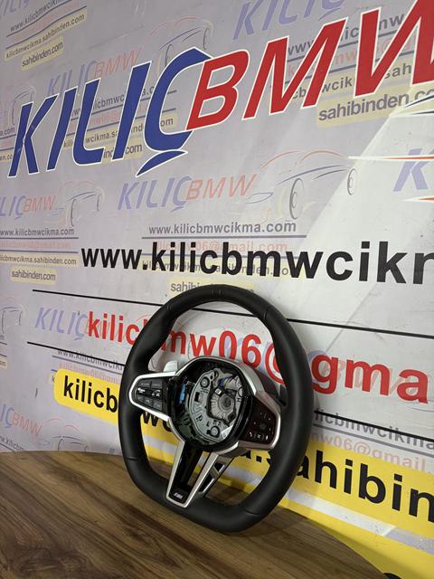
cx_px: 217
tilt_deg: -1.8
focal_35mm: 26
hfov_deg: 53.1
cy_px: 290
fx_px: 435
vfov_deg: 67.3
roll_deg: -3.4
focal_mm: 5.96
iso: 100
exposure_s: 1/50
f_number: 1.6
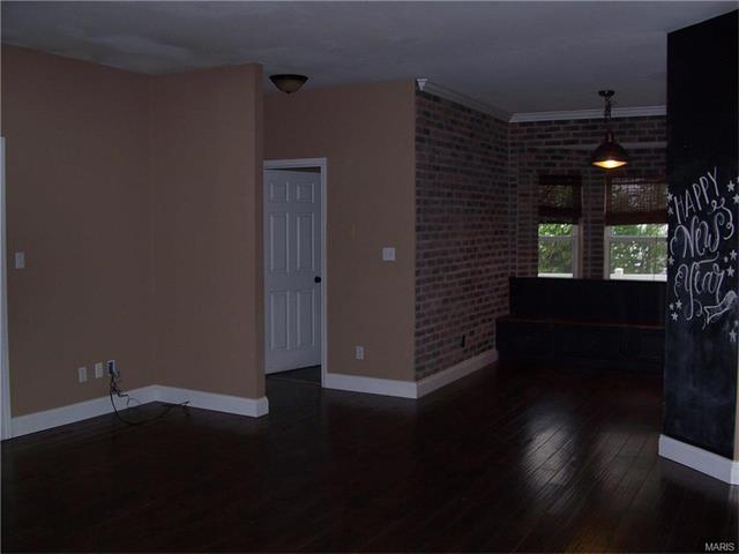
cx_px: 370
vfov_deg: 40.7
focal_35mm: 35
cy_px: 277
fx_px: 747
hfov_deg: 52.6
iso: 80
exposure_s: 1/60
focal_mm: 6
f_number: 2.8
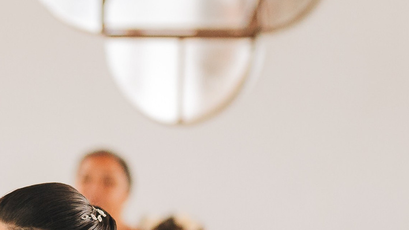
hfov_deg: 11.2
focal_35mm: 189
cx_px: -65
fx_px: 2050
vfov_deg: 6.3
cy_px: 368
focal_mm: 50
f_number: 1.8
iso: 2500
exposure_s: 1/400
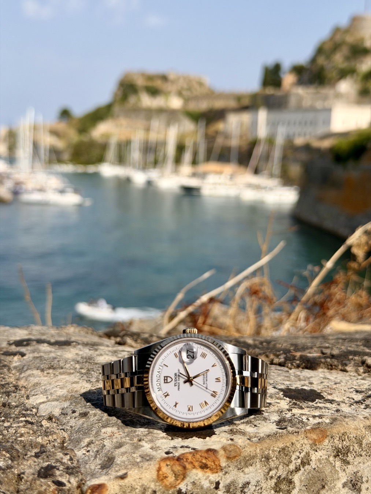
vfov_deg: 39.7
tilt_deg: -9.0
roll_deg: -2.9
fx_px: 686
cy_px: 247
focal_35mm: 48
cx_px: 186
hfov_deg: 30.3
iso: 64
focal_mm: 6.76
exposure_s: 1/4098
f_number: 1.78
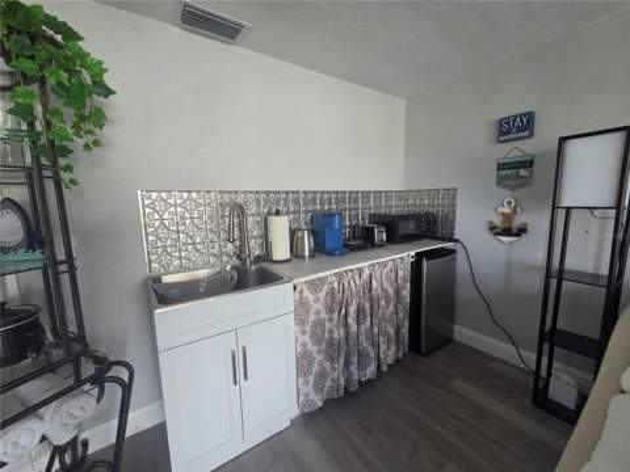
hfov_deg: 106.2
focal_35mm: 13
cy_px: 236
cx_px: 315
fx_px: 237
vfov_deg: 89.9
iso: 320
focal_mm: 2.2
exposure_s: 1/120
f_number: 2.2
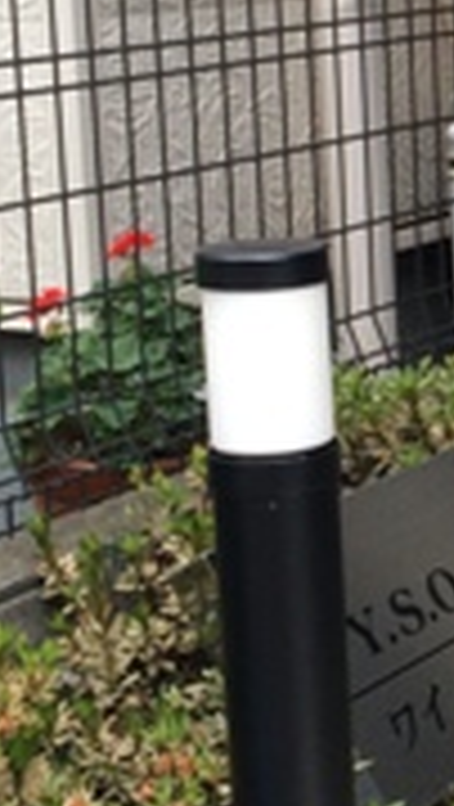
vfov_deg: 18.9
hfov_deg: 9.7
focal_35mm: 113
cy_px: 261
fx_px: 2413
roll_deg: +0.4
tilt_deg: -7.8
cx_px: 1025
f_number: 2.2
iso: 50
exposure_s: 1/120
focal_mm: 4.15
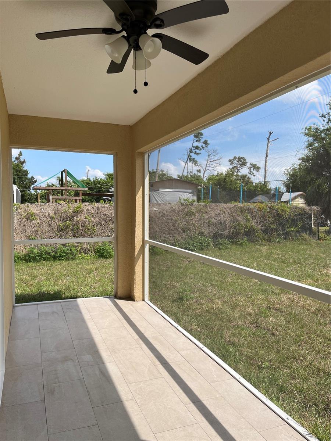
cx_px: 166
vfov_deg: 67.3
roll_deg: +0.8
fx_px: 331
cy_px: 220
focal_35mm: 26
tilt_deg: -3.4
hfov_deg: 53.1
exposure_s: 1/2179
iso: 50
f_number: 1.6
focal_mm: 5.1
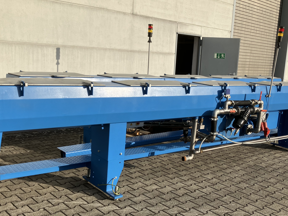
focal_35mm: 41
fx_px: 341
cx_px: 158
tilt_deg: -11.3
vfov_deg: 35.0
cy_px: 130
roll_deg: -2.9
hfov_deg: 45.7
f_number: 1.8
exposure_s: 1/2208
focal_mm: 3.99
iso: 32
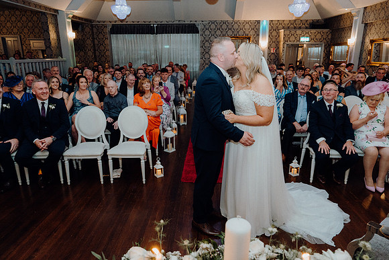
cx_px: 194
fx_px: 259
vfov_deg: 53.2
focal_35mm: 24
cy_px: 130
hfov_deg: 73.7
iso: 2500
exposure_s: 1/160
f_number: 3.5
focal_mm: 24
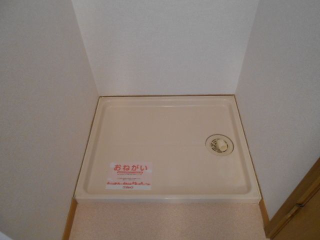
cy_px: 120
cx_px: 160
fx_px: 240
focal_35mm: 26
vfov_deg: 53.1
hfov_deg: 67.3
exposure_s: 1/15
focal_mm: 4.6
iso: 400
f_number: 3.5
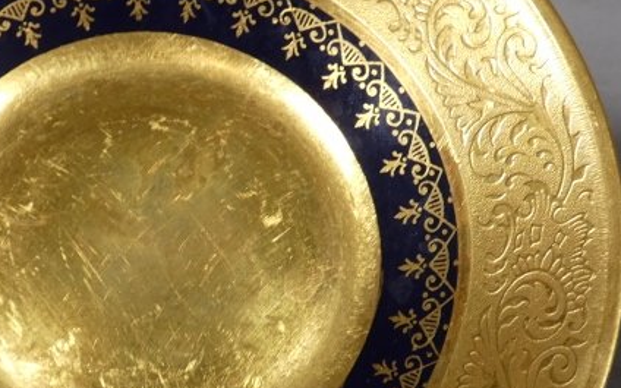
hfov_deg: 18.9
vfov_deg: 11.9
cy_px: 246
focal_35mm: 110
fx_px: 1862
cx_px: 201
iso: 160
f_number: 3.7
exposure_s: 1/80
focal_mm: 7.8
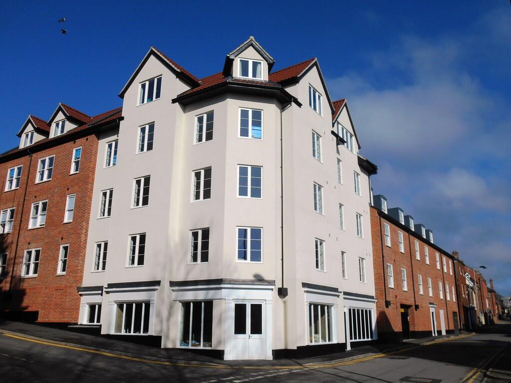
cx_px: 256
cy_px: 192
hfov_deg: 58.4
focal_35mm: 31
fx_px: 458
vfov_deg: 45.4
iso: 80
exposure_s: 1/320
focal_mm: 5.5
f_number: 11.4
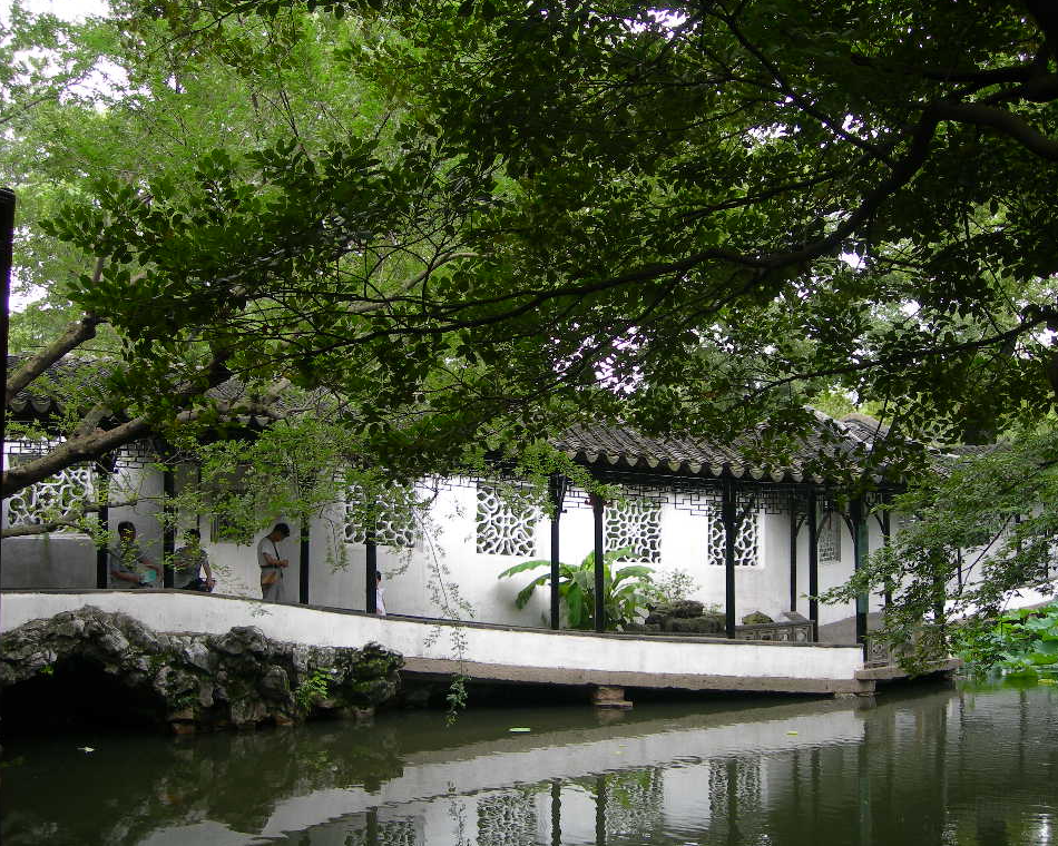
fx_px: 1253
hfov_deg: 45.8
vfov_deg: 37.3
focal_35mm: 40
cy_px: 422
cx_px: 566
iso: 50
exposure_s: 1/94.5
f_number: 2.8
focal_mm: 7.8
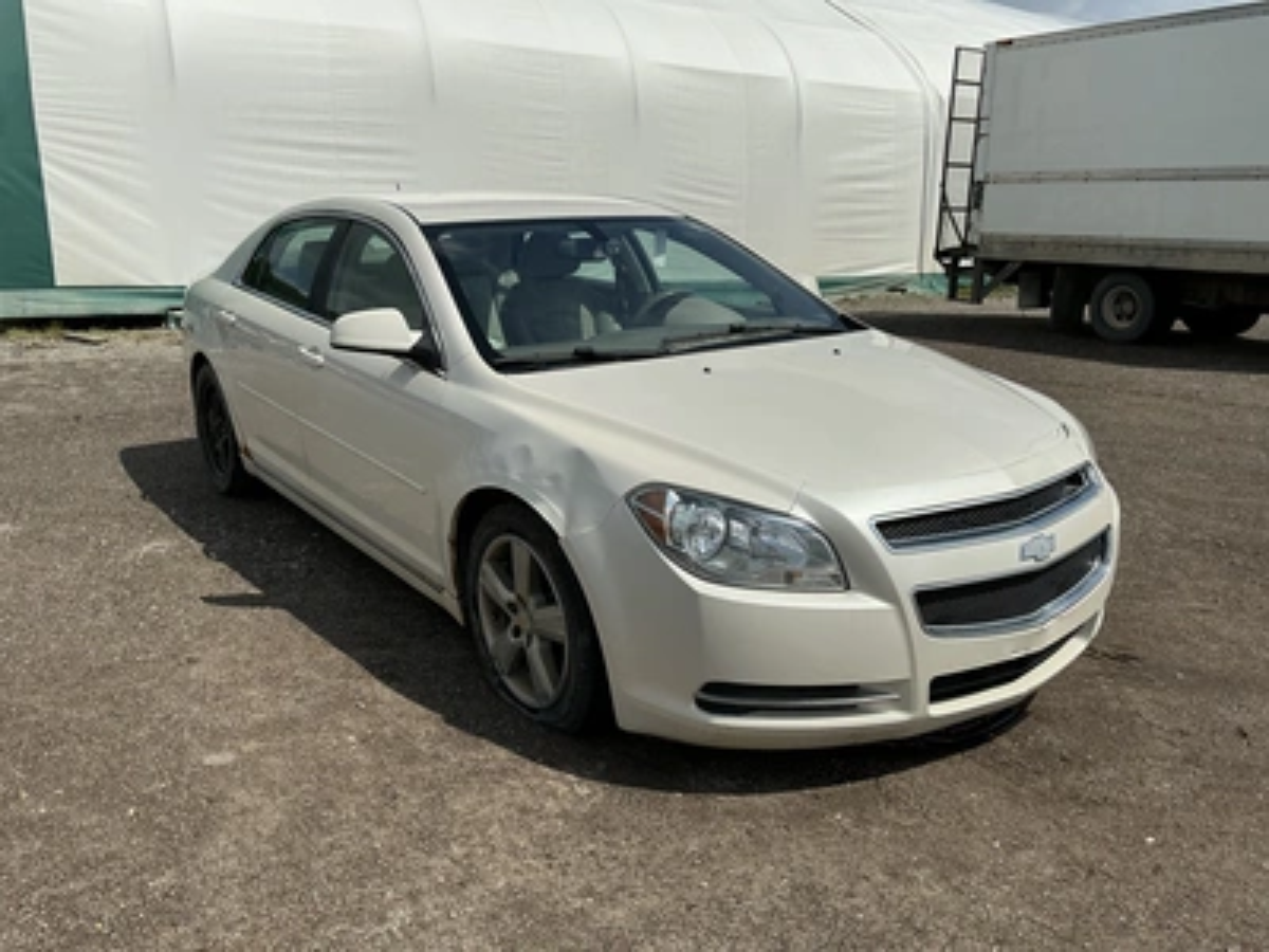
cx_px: 634
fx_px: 1026
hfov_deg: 63.4
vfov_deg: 49.7
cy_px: 476
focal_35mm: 28
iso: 25
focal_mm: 3
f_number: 1.8
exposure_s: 1/4405
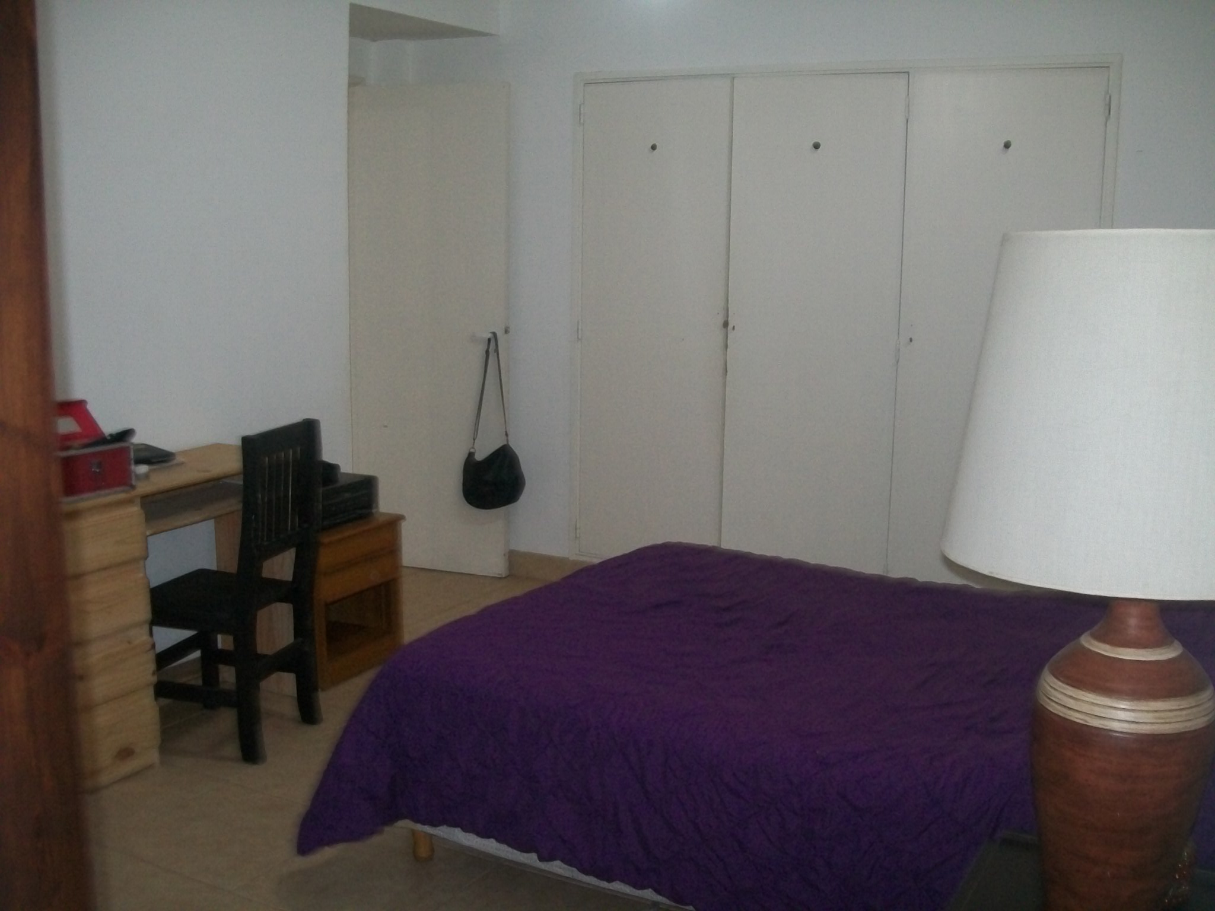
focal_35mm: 36
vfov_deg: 39.7
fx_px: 1264
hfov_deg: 51.4
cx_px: 608
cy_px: 456
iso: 160
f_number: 2.7
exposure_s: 1/30
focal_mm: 6
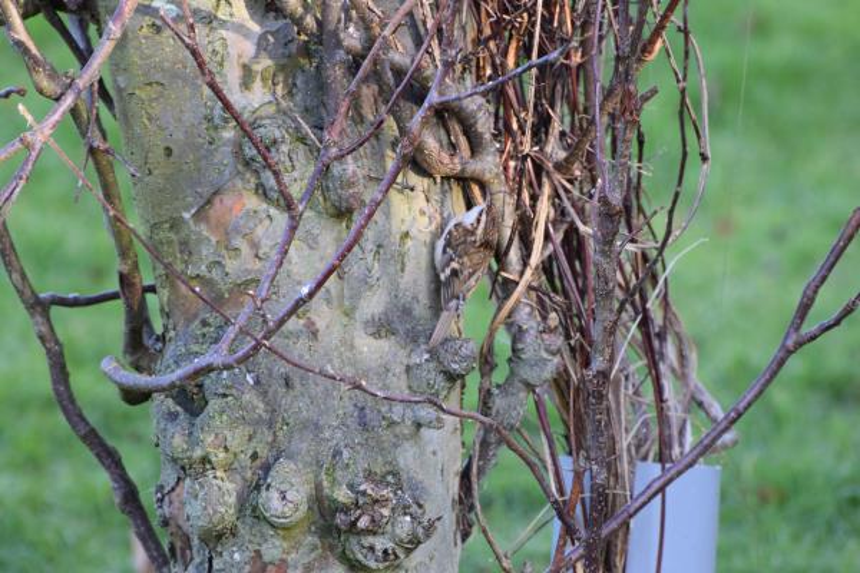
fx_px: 10749
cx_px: 430
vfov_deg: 3.1
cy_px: 286
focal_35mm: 450
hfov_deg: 4.6
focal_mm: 300
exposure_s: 1/250
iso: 800
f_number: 5.6
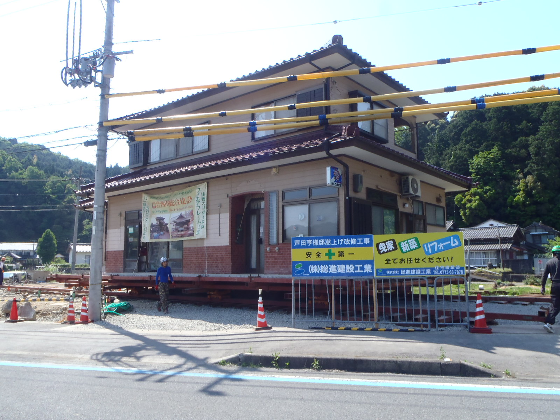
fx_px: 453
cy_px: 210
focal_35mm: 28
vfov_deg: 49.7
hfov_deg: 63.4
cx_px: 280
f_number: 4.5
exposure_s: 1/250
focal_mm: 5
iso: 80
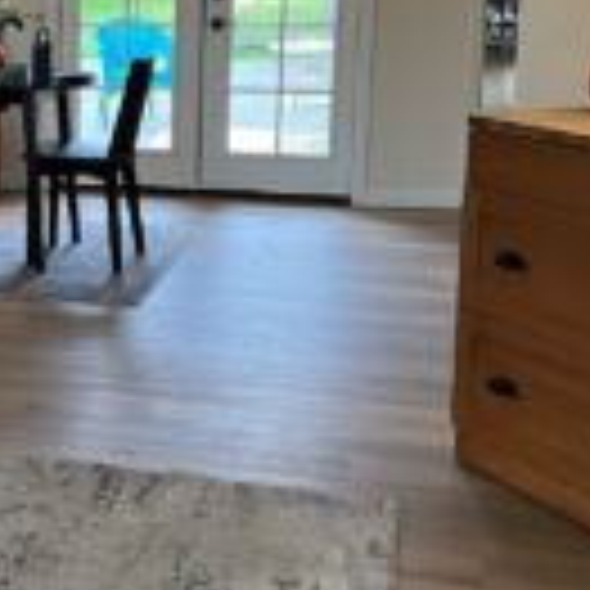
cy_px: 221
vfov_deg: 22.1
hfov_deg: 20.5
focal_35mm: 78
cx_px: -153
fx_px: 1504
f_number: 1.8
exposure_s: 1/60
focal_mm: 3
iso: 50
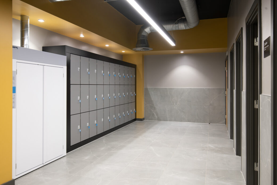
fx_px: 215
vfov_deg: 46.4
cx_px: 138
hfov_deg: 65.5
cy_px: 92
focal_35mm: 28
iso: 200
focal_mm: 28
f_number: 8
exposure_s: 1/3
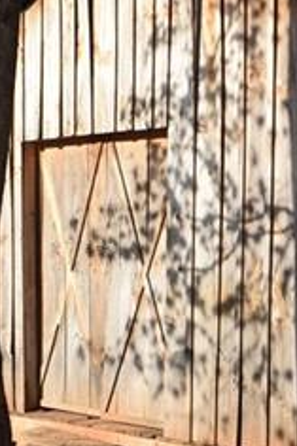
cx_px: 312
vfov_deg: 22.9
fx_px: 1091
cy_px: 331
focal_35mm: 88
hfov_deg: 15.2
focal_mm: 18
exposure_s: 1/200
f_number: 6.3
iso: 100
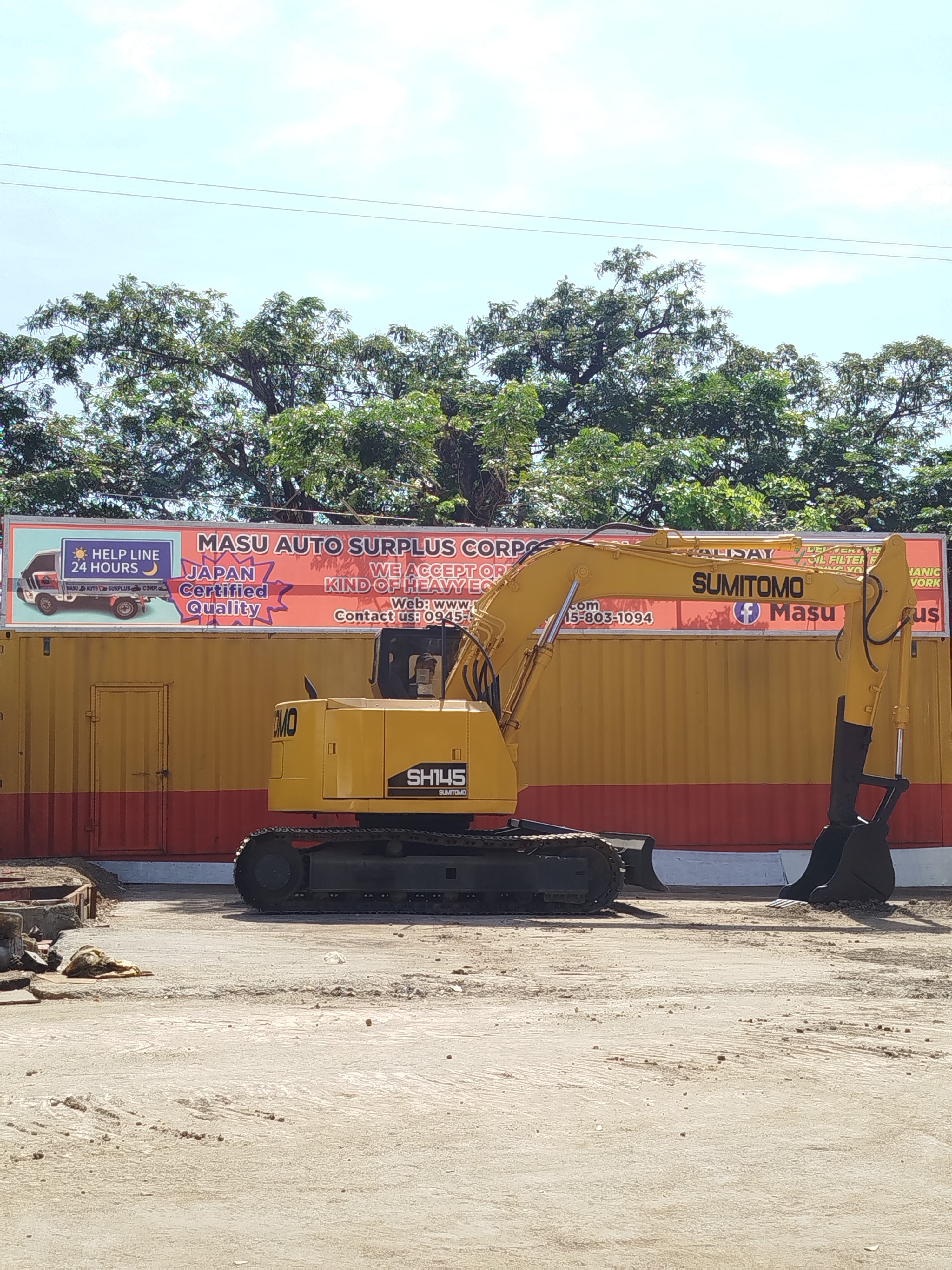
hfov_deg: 29.1
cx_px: 476
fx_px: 1833
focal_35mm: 50
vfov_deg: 38.2
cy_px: 635
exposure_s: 1/781
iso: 50
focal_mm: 5.31
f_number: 1.7
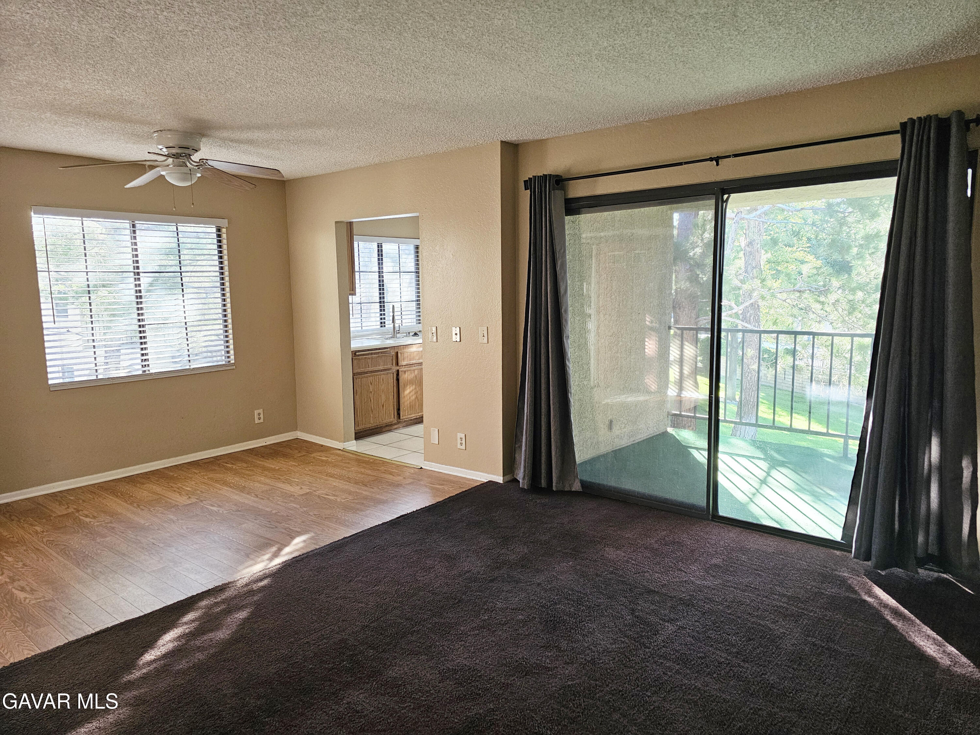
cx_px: 490
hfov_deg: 73.9
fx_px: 651
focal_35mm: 23
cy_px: 368
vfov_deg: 58.9
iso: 320
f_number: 1.7
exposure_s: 1/120
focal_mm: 6.3
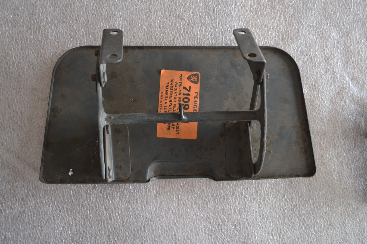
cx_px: 184
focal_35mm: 33
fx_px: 336
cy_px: 122
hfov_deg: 57.2
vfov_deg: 40.0
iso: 1250
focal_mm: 22
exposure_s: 1/60
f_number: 3.8
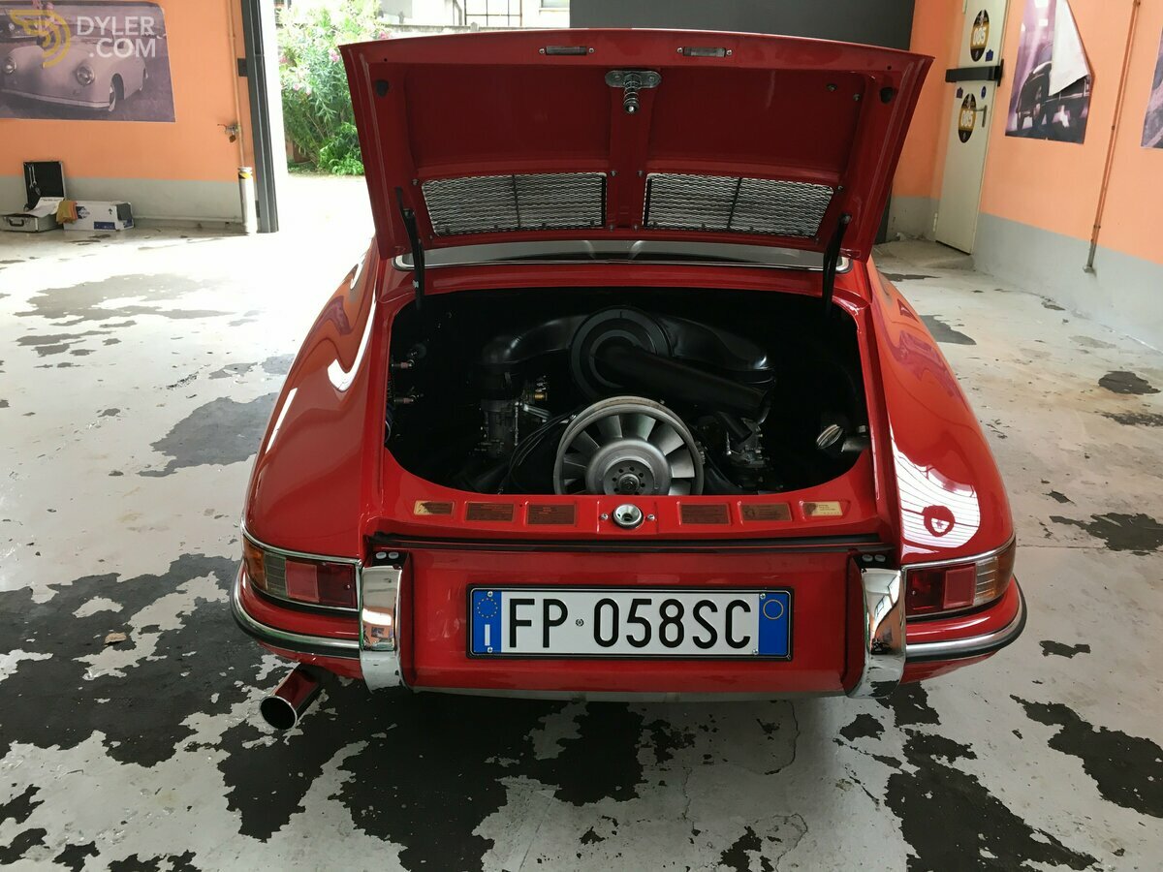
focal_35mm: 29
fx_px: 974
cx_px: 582
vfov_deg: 48.2
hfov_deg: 61.7
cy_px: 436
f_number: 2.2
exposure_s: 1/33
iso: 32
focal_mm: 4.15
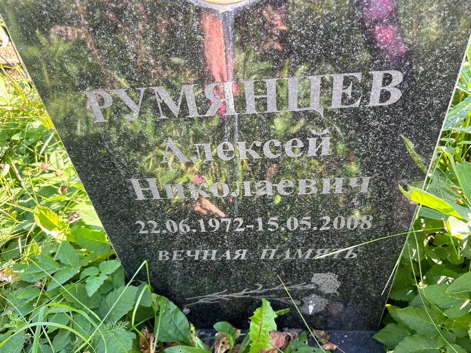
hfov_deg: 67.3
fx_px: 354
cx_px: 236
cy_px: 176
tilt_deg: -39.4
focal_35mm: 26
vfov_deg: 53.1
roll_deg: +2.8
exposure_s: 1/150
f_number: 1.5
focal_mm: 5.7
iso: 50
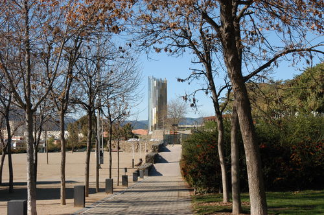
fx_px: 566
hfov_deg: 31.9
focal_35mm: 63
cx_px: 162
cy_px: 108
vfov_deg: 21.5
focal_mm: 42
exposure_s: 1/320
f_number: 9
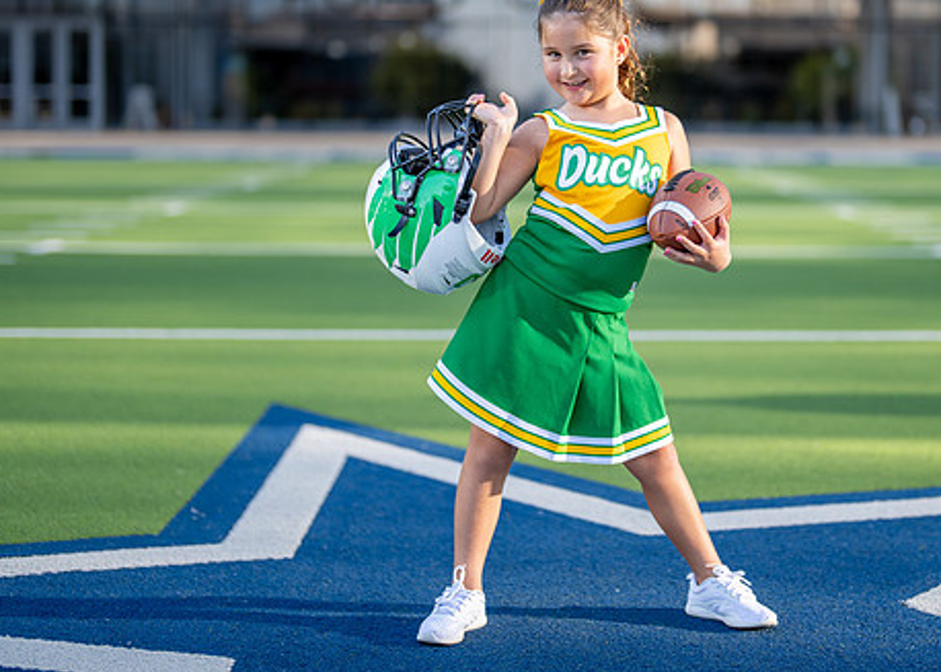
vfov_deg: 18.0
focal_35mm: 79
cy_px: 232
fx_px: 2111
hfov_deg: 25.1
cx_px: 572
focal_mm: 50
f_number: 1.2
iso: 100
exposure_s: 1/2500
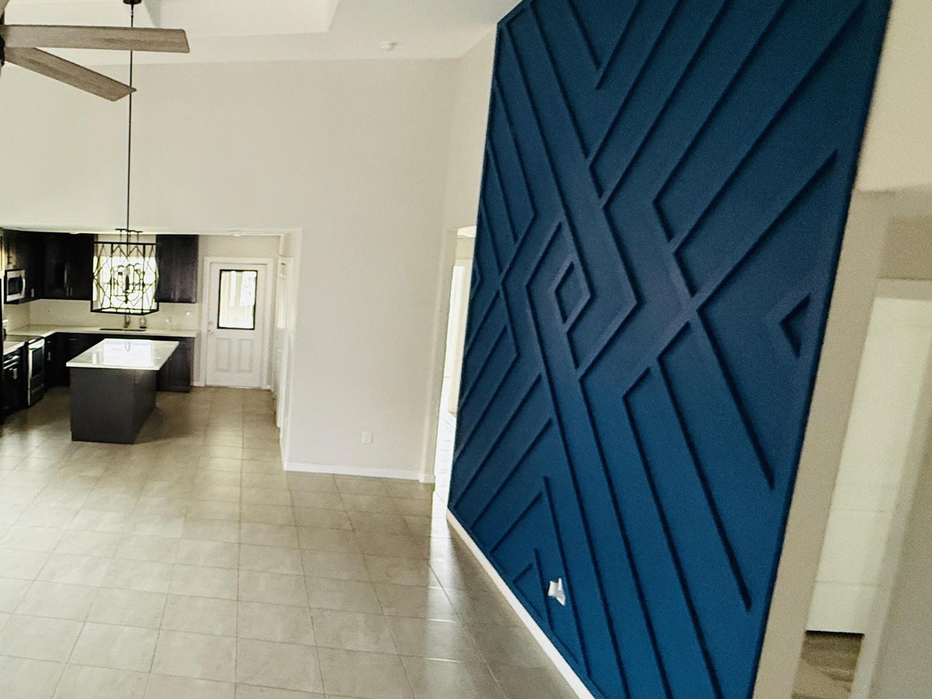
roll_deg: -0.3
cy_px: 374
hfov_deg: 58.0
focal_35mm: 27
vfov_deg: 51.3
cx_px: 130
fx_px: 727
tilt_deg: -10.0
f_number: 2.2
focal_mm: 2.22
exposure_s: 1/76
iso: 320
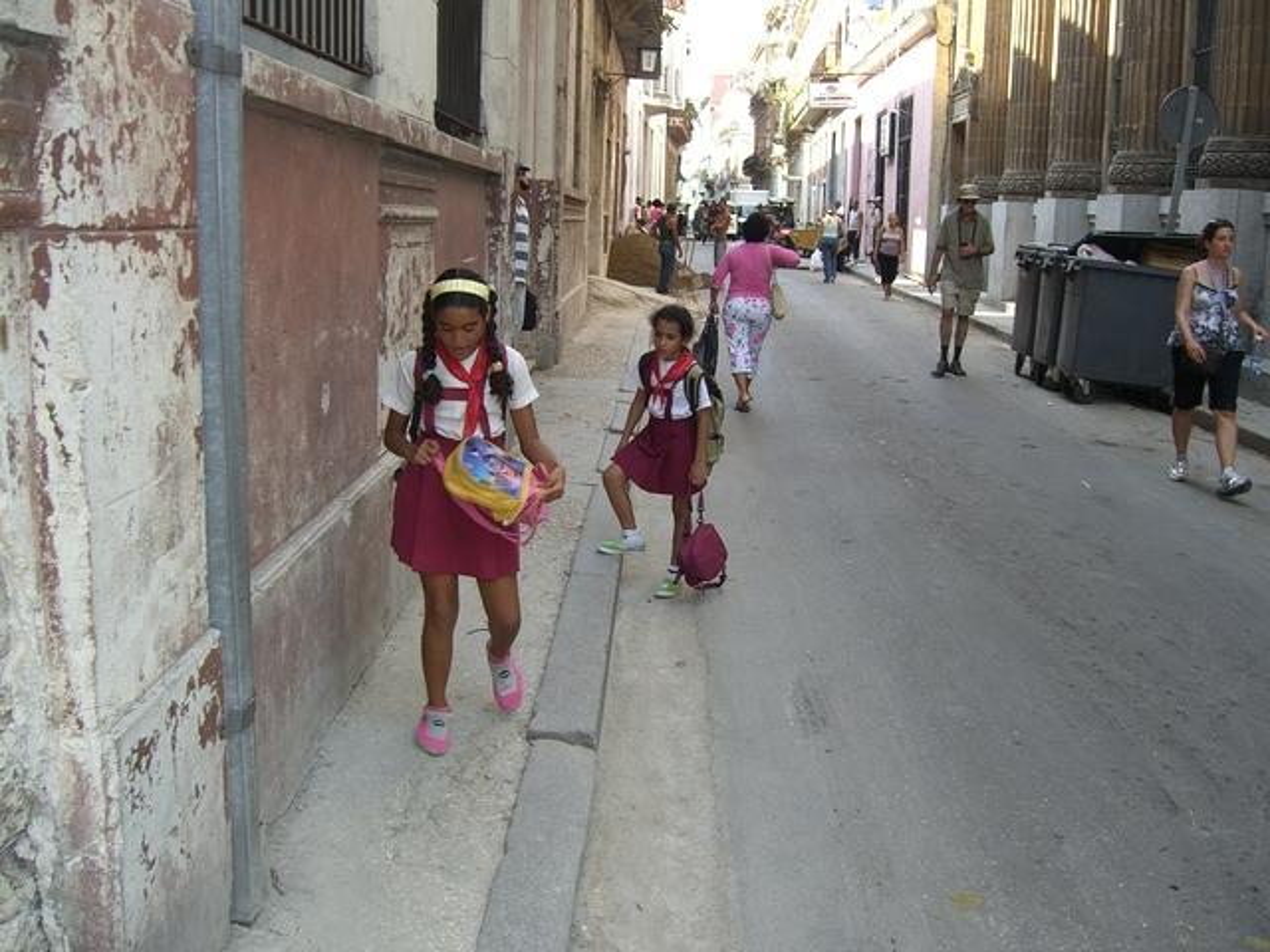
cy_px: 476
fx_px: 1394
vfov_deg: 37.7
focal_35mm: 38
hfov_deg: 49.0
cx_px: 635
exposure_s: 1/160
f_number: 2.8
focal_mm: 7.9
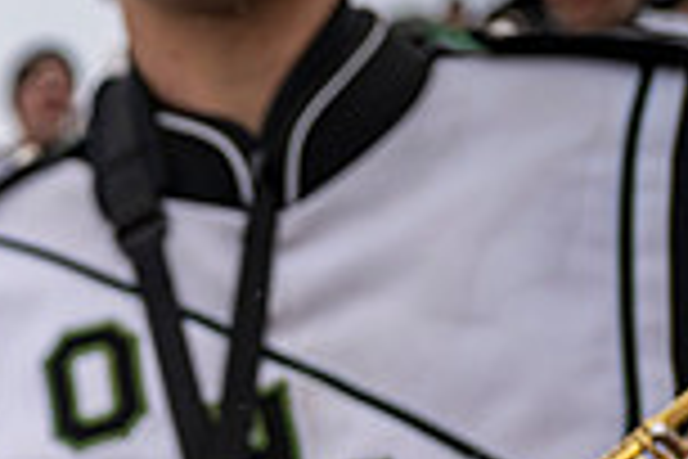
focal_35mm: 91
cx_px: -598
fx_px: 1739
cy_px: 704
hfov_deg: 17.5
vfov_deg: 14.0
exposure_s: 1/500
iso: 160
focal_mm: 24
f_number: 2.8
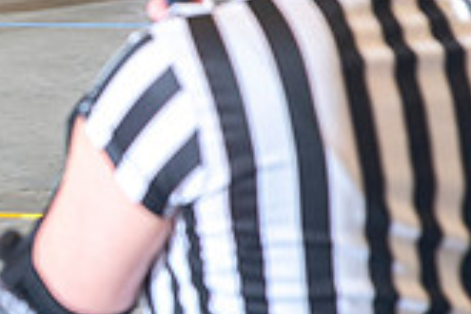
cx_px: -232
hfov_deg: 8.5
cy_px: -11
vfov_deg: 5.8
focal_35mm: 237
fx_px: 3101
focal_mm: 60
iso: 500
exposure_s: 1/160
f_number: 5
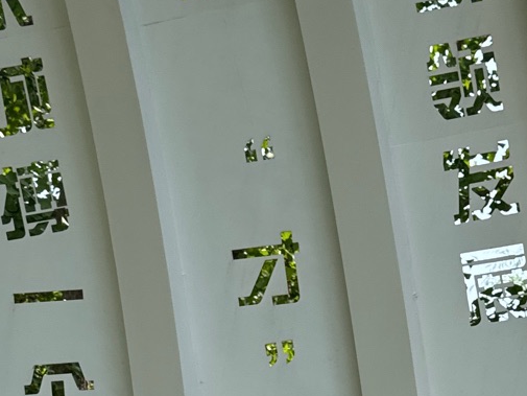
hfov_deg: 20.6
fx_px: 1447
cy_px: 469
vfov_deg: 15.1
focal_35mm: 95
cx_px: 273
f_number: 1.78
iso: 80
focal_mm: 6.76
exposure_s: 1/1597
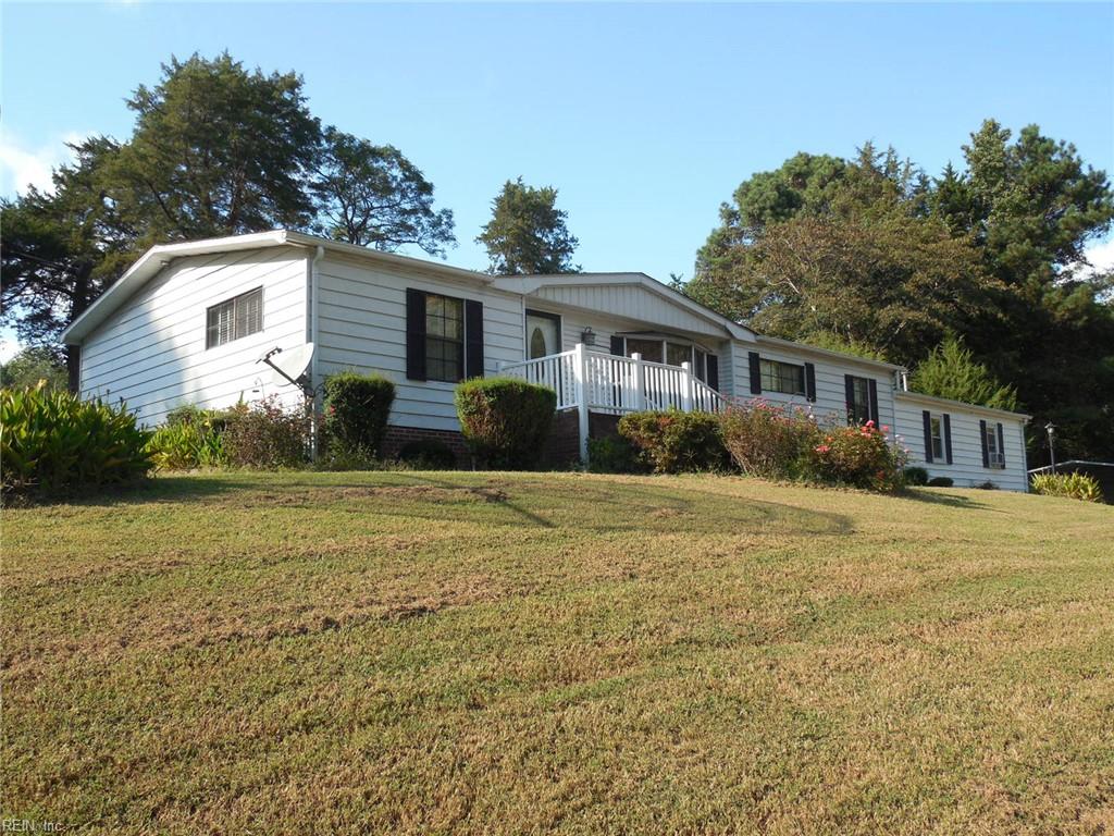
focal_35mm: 31
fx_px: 998
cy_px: 418
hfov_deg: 58.4
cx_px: 557
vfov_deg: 45.4
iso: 125
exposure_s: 1/640
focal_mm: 5.6
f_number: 3.6
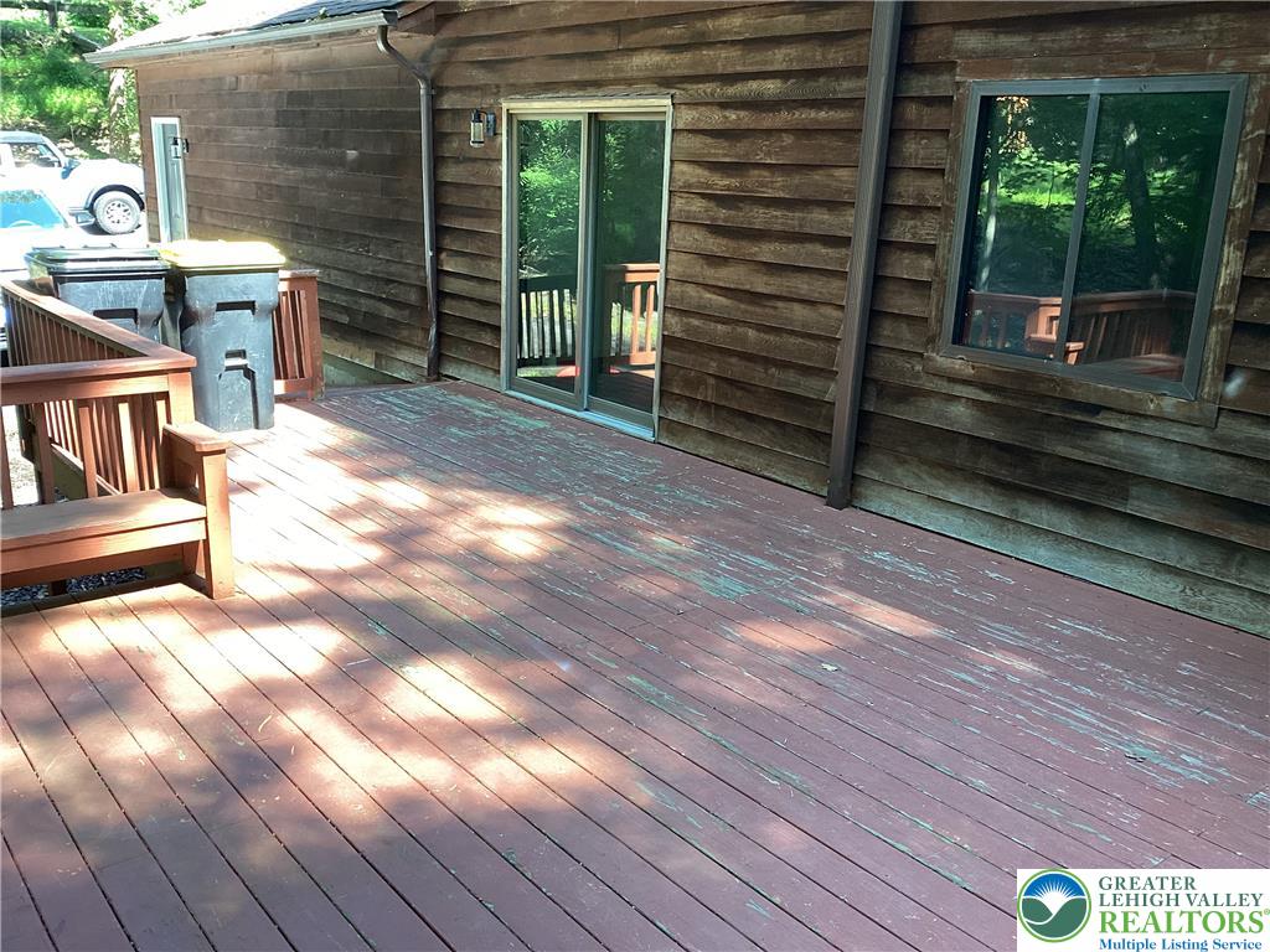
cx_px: 635
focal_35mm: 31
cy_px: 476
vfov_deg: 45.4
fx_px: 1137
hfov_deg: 58.4
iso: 64
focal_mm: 3.3
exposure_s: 1/100
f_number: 2.4
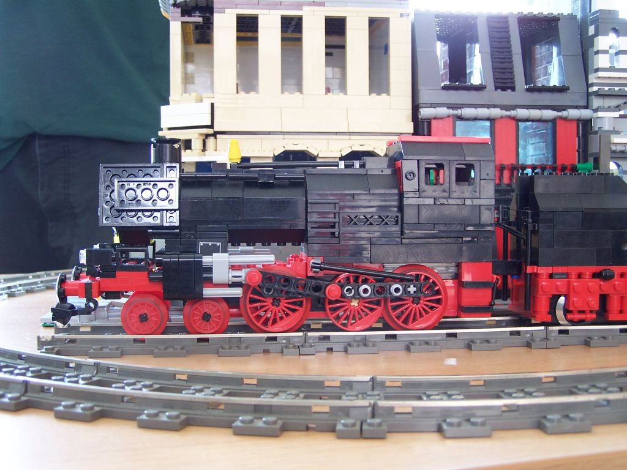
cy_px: 235
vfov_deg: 30.3
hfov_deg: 39.7
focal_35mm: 48
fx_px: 869
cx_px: 314
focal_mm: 8
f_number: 3
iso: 80
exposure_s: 1/10
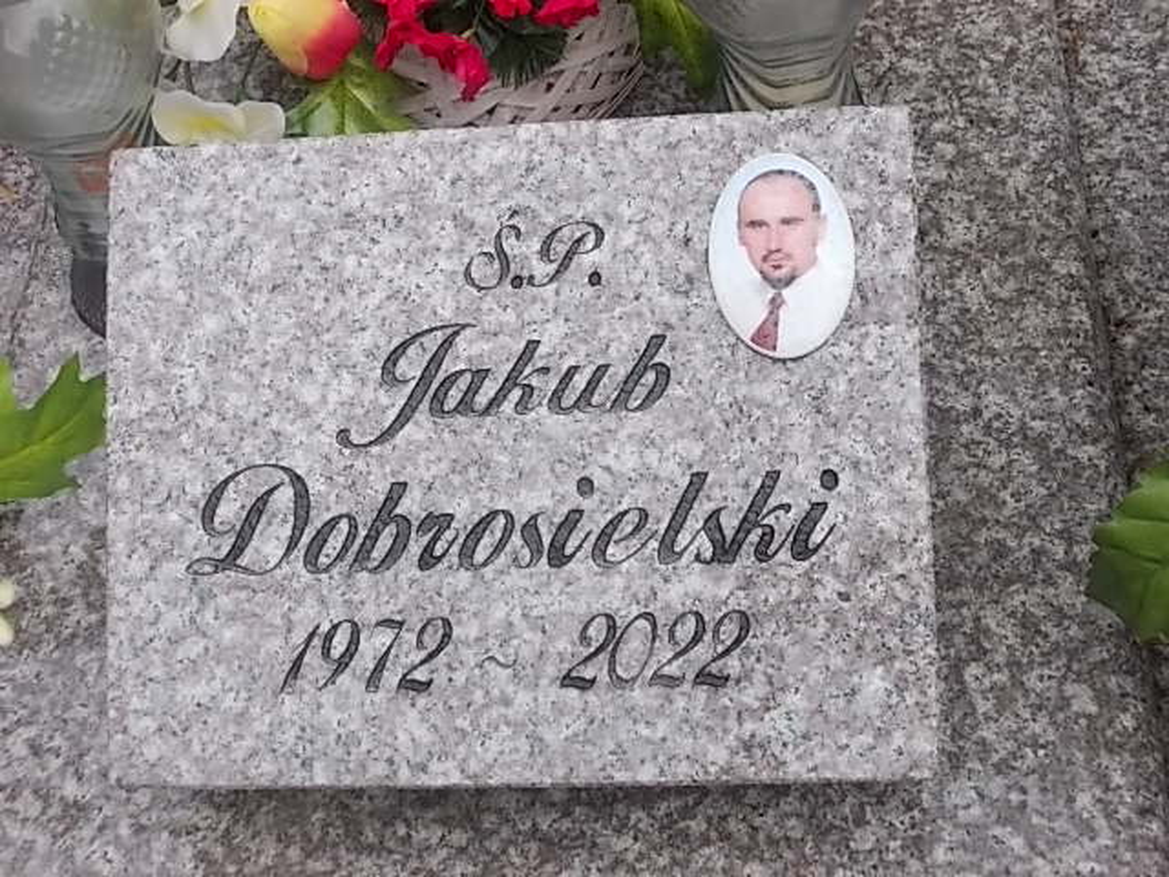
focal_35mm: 51
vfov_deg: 28.6
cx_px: 584
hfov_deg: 37.5
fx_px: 1722
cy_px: 438
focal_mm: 7.2
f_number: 3.6
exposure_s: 1/200
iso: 80
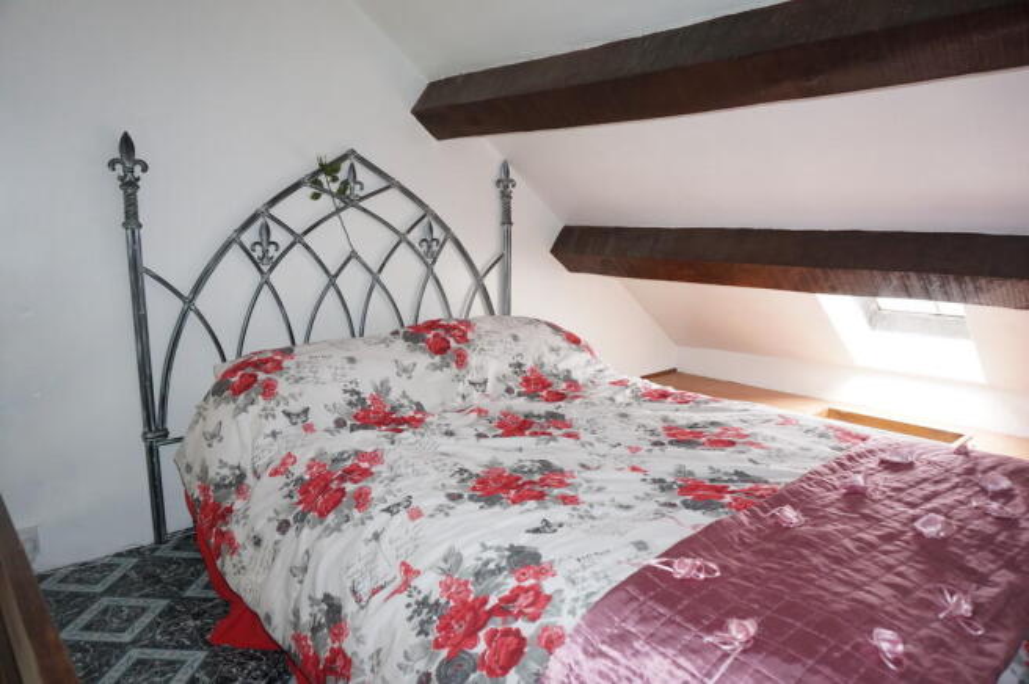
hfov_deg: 73.8
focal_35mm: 24
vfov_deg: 53.0
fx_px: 685
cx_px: 514
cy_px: 342
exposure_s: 1/60
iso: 500
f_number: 4
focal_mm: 16
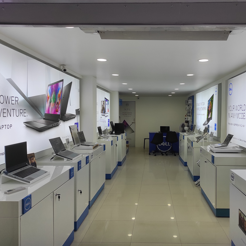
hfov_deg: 53.5
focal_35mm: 30
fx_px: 241
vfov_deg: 54.0
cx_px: 152
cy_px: 123
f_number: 1.89
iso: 100
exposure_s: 1/235
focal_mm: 5.43
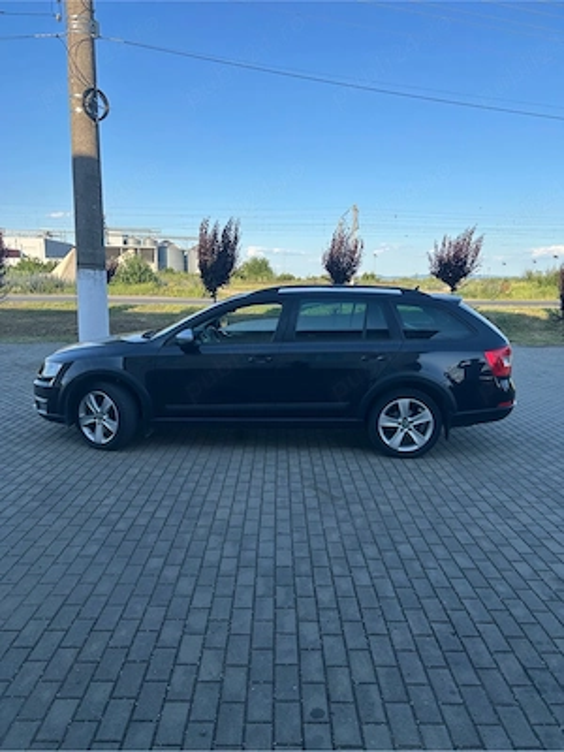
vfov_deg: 67.3
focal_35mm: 26
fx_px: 565
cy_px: 376
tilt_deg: -9.4
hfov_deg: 53.1
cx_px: 282
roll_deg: -1.0
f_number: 1.5
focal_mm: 5.7
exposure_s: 1/1972
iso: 50
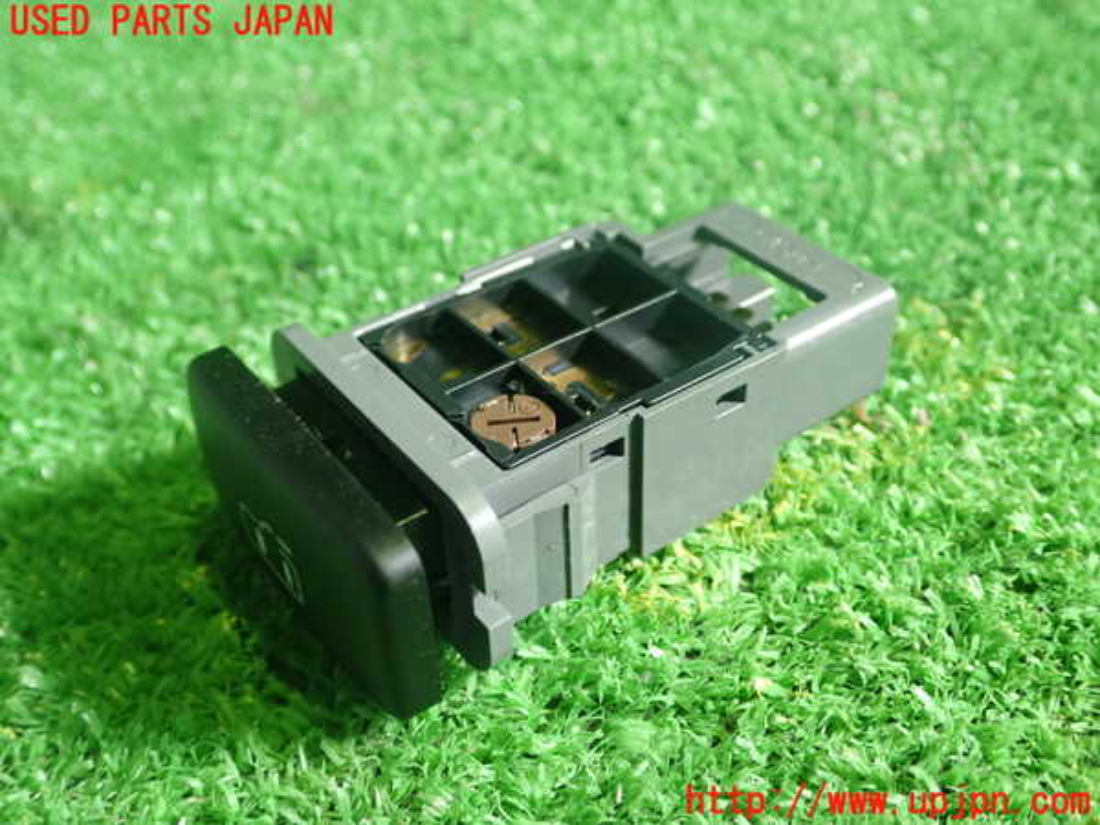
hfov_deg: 49.0
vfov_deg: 37.7
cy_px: 412
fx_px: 1208
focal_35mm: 38
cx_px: 550
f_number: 2.7
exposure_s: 1/40
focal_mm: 6.83
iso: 400
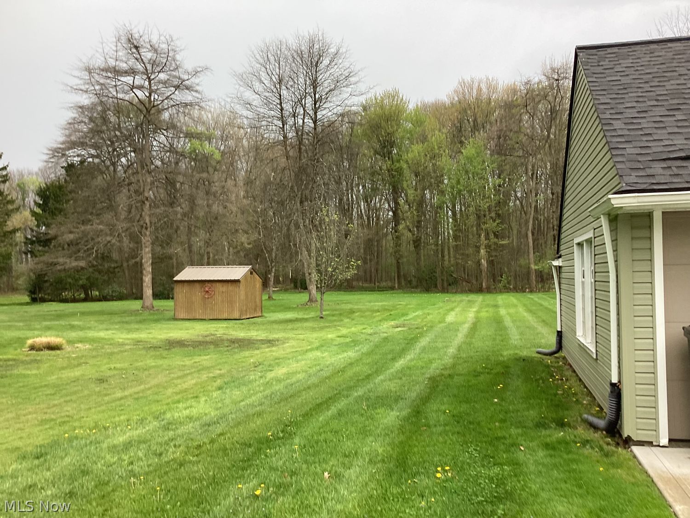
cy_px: 259
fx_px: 618
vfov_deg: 45.4
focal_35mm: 31
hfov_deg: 58.4
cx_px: 345
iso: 40
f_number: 2.4
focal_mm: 3.3
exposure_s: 1/120
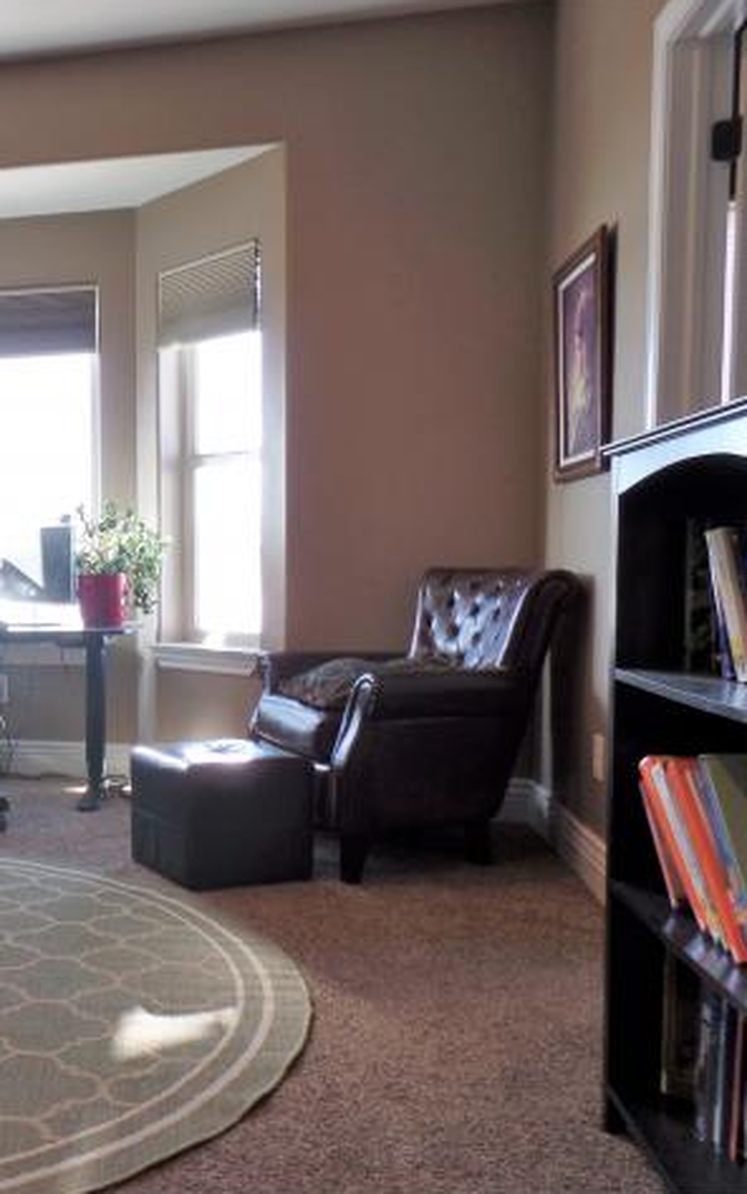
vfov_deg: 58.1
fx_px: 1074
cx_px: 61
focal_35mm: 33
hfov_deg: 35.8
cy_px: 596
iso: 80
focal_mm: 4.1
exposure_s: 1/45
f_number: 2.8
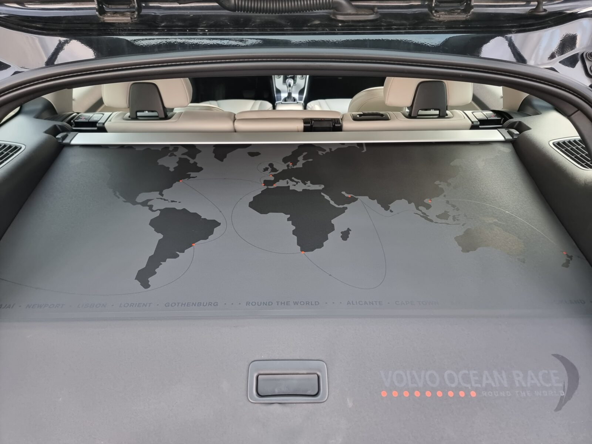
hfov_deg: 71.6
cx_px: 296
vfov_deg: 56.8
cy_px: 222
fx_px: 410
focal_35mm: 24
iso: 200
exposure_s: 1/120
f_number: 1.8
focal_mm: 6.7
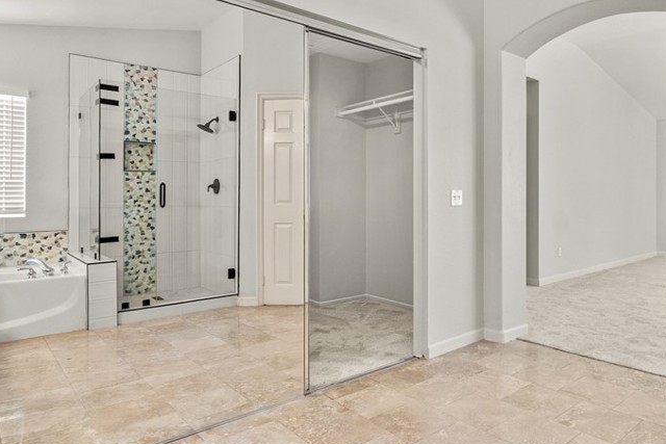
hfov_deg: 71.5
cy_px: 205
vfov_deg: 53.1
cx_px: 445
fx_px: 444
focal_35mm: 24
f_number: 8
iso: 400
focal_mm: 10
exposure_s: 1/3
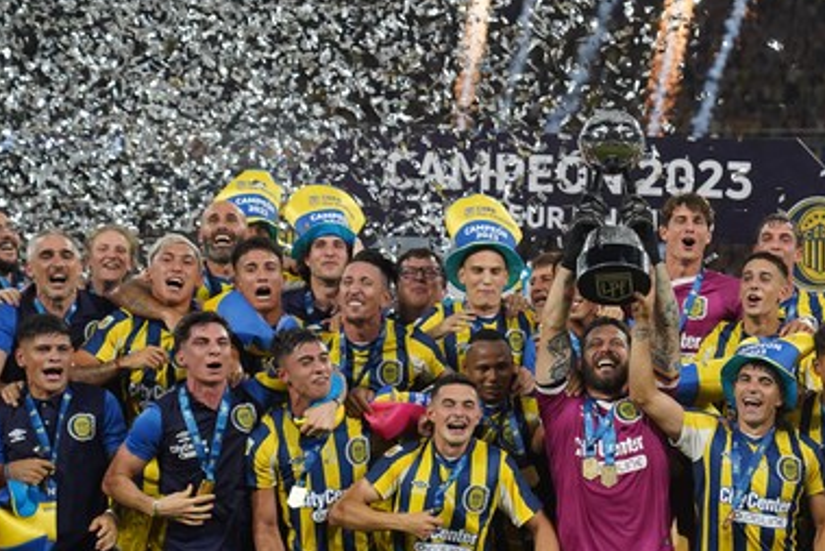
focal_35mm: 114
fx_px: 2613
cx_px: 657
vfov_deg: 12.0
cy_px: 385
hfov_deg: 17.8
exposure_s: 1/1250
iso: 2000
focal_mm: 60
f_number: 2.8
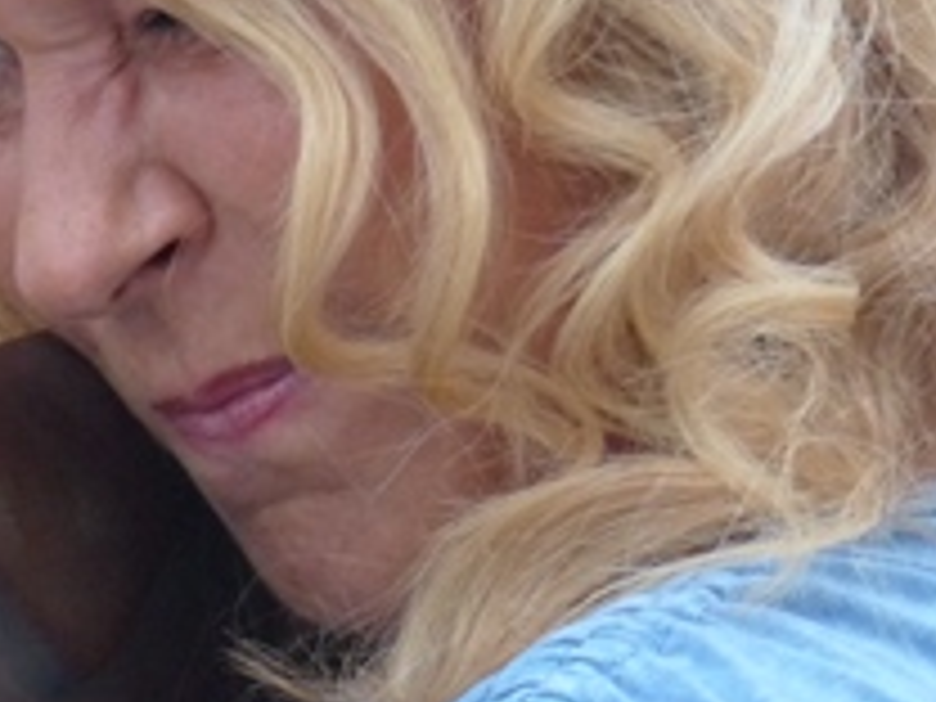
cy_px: 169
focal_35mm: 885
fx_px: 23930
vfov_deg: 1.7
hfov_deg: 2.2
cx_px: 162
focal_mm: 47.4
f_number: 2.8
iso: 400
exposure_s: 1/80
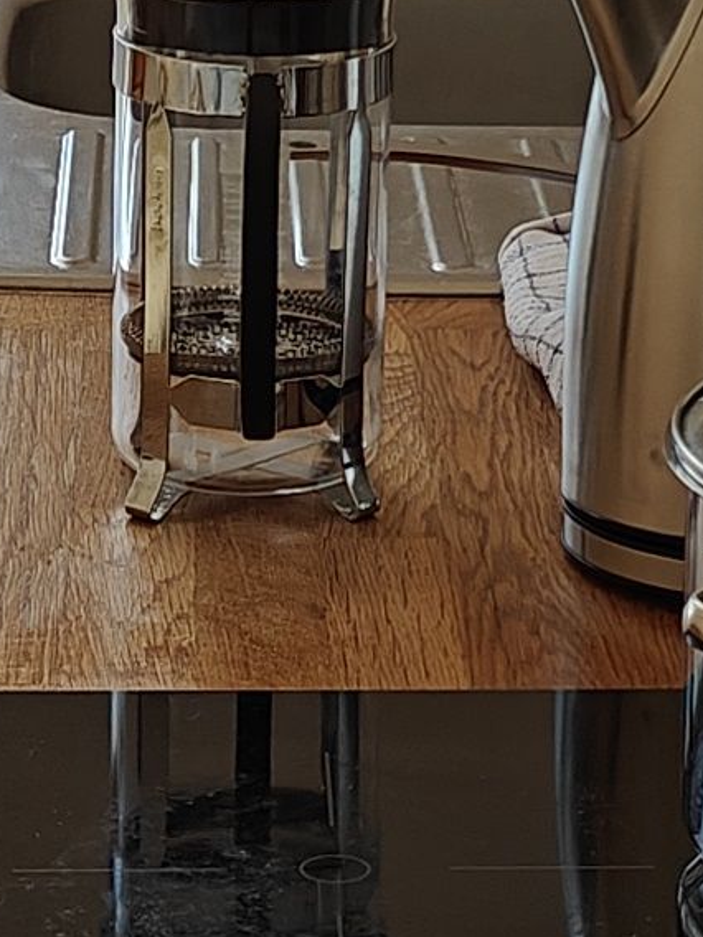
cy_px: 180
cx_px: 530
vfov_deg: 11.4
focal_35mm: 173
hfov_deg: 8.6
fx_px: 4685
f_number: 1.8
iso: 50
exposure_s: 1/2204
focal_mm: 5.59
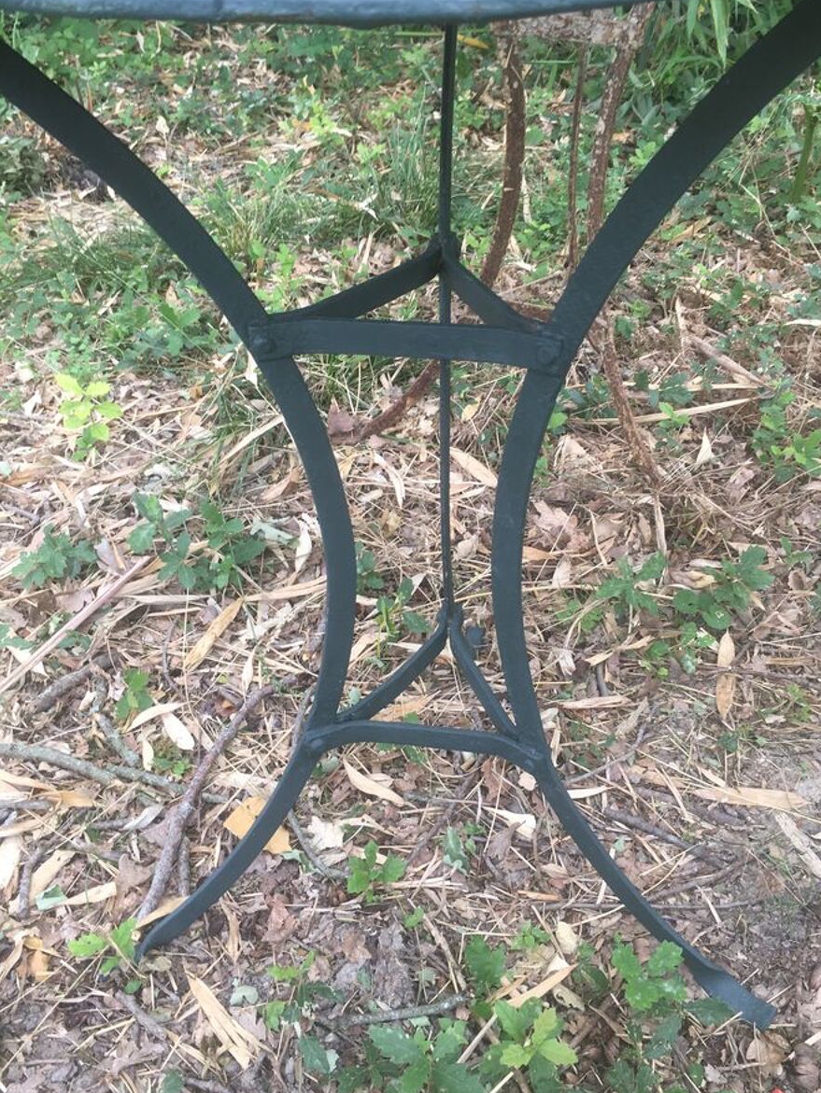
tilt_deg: -37.7
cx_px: 466
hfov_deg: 42.9
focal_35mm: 33
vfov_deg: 55.3
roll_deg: +3.7
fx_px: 1043
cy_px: 528
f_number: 2.2
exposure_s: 1/50
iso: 32
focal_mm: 4.15
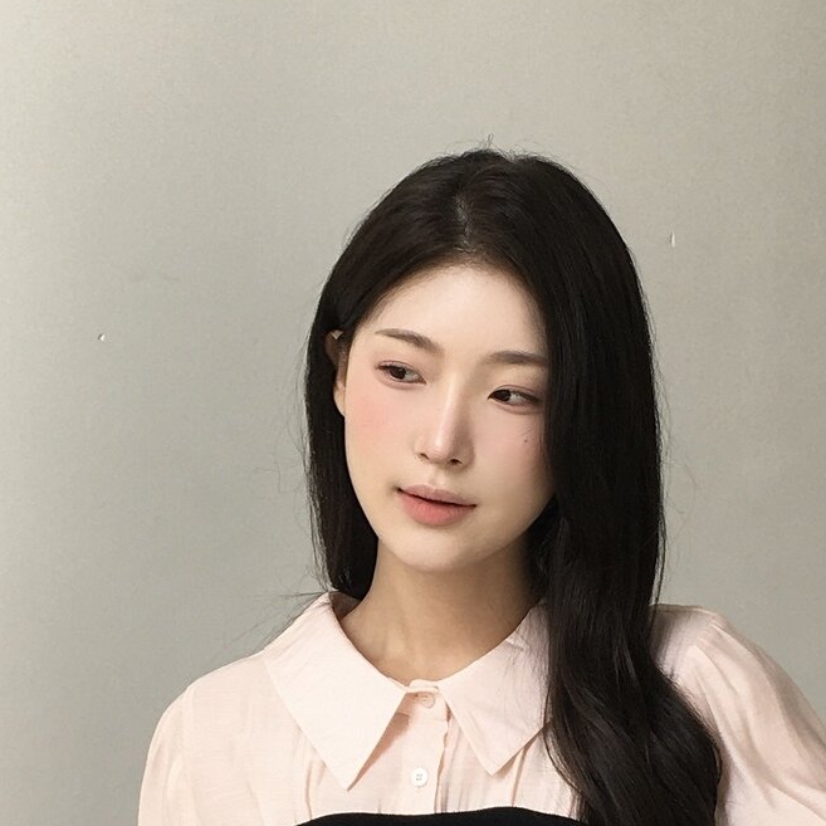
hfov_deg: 22.1
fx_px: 2106
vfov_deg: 21.2
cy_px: 878
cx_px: 512
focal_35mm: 78
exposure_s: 1/120
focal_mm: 4.15
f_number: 2.2
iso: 25
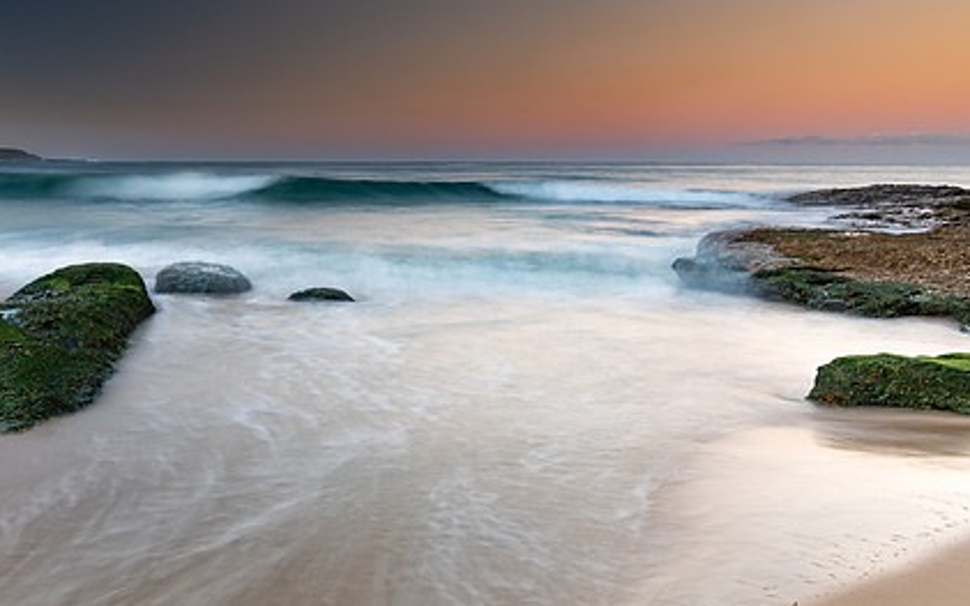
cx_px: 318
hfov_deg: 55.5
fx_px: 899
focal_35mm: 34
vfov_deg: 37.3
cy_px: 310
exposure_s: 2
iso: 100
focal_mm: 16
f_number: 8
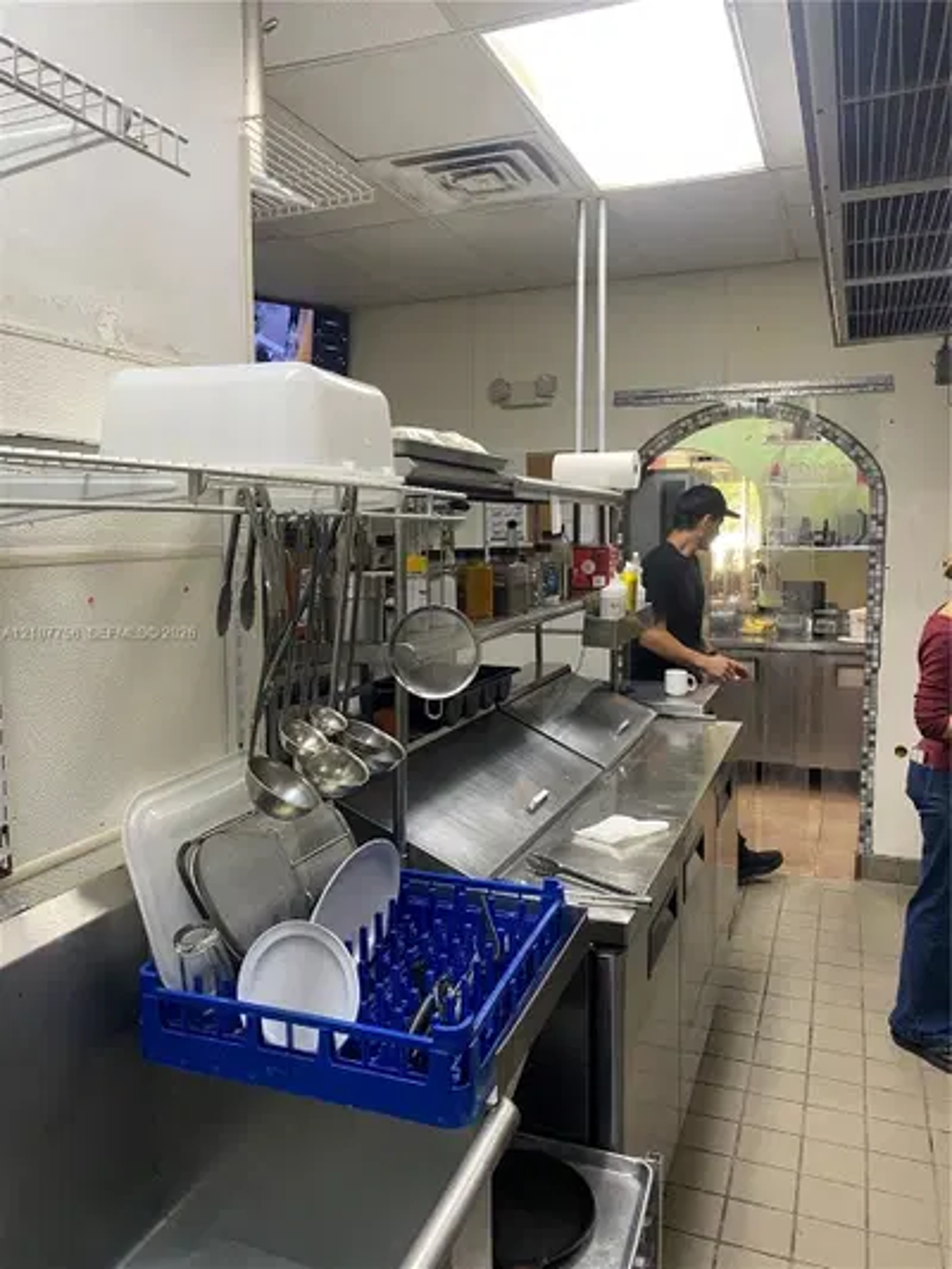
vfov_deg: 67.3
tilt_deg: -6.0
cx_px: 476
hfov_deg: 53.1
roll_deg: -0.7
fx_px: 953
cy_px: 634
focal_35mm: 26
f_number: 1.8
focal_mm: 4.25
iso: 160
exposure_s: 1/60
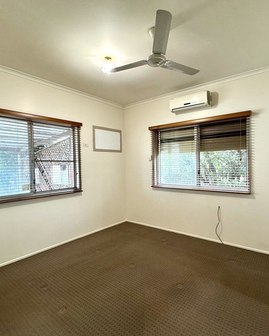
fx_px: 189
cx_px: 156
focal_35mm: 19
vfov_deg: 83.3
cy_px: 170
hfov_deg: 70.4
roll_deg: +1.5
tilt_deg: -2.1
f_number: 2.2
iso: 250
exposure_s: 1/50
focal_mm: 2.22
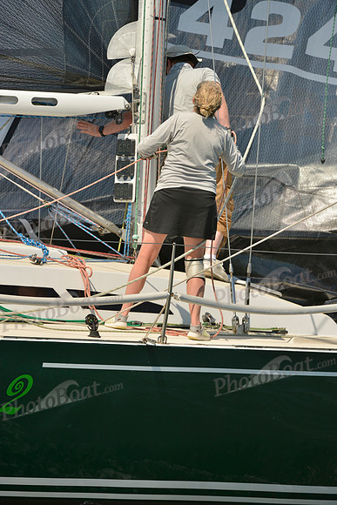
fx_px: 5332
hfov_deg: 3.6
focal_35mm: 380
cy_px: 252
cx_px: 168
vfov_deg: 5.4
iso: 200
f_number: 7.1
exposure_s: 1/1000
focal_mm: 380
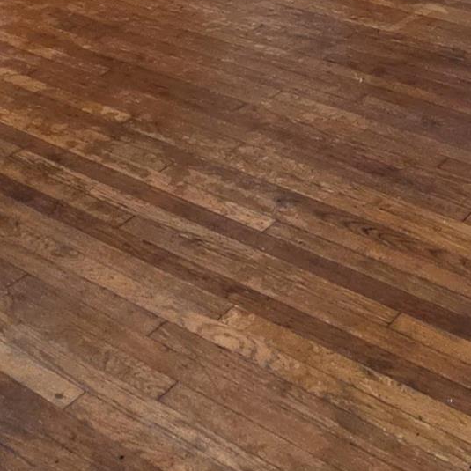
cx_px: 450
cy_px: -309
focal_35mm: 66
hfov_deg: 25.1
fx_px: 1016
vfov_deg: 20.6
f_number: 1.9
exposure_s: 1/120
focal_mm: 2.2
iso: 125
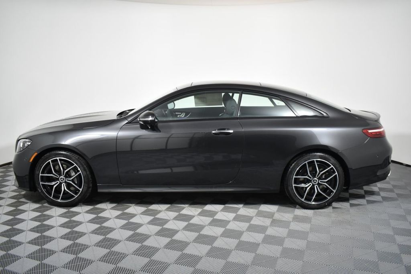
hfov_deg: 61.9
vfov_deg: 43.6
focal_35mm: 30
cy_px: 137
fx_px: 342
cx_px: 206
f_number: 3.8
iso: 800
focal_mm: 20
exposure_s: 1/160
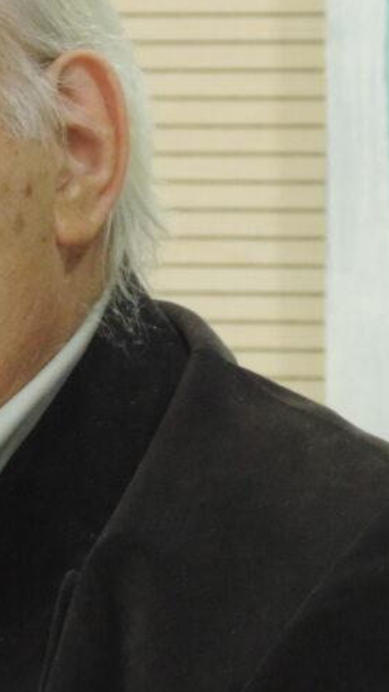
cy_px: 268
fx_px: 11601
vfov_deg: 3.4
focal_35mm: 633
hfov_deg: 1.9
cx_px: -97
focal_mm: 49
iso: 800
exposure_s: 1/15
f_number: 4.7
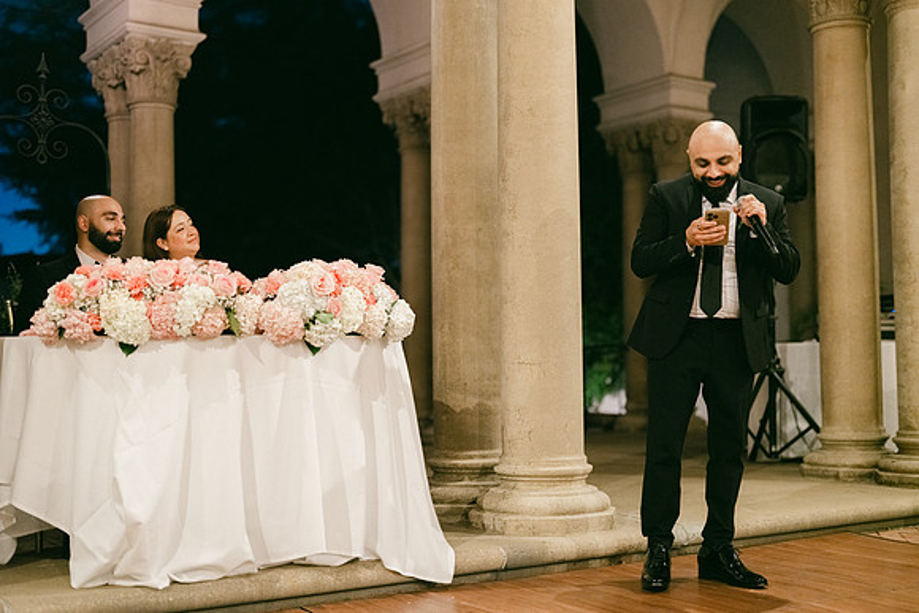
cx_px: 460
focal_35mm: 46
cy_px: 306
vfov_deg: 29.4
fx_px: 1168
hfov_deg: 42.9
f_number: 1.7
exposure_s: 1/125
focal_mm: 55
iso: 5000
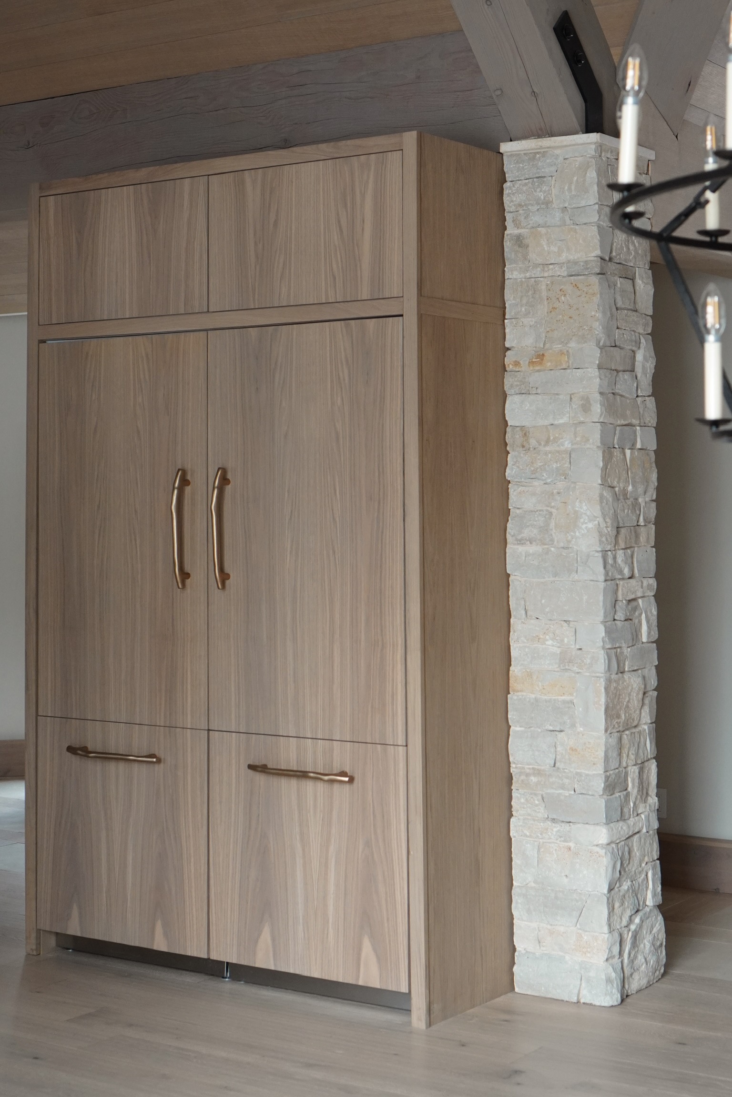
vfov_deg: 37.9
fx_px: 1601
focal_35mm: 52
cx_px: 366
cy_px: 548
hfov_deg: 25.8
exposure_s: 1/160
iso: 1250
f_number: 4
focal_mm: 35
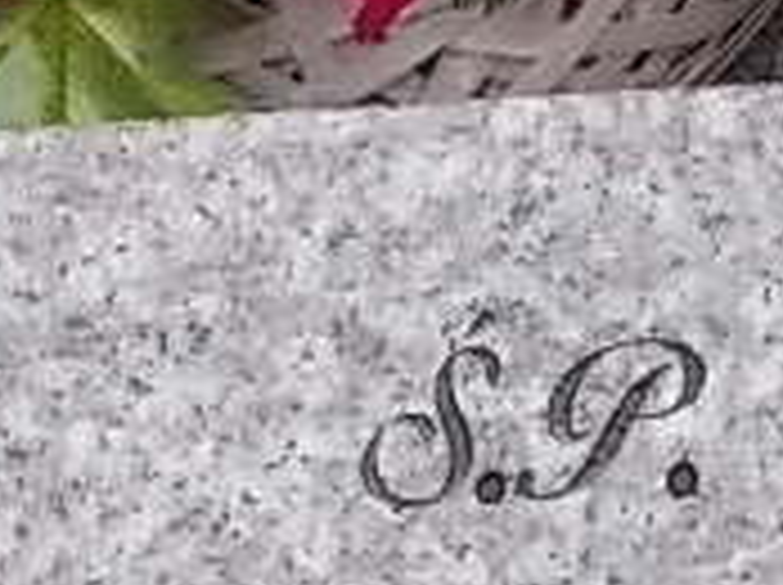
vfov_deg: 7.7
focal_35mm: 188
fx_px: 4247
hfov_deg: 10.5
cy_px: 873
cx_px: 657
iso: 80
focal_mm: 7.2
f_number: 3.6
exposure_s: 1/200
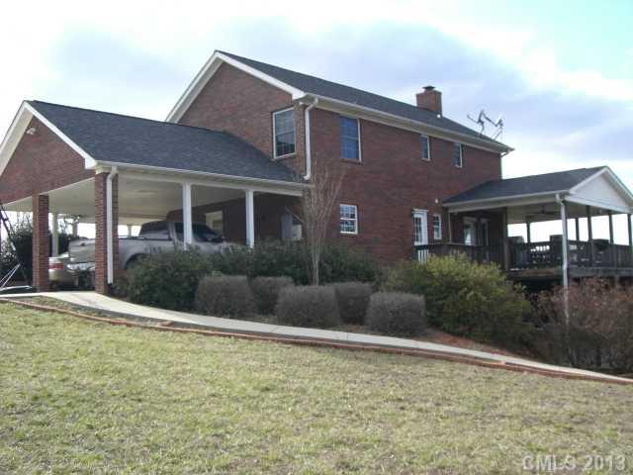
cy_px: 238
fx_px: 695
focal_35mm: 38
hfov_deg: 49.0
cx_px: 316
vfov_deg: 37.7
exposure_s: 1/160
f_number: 4.3
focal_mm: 6.2
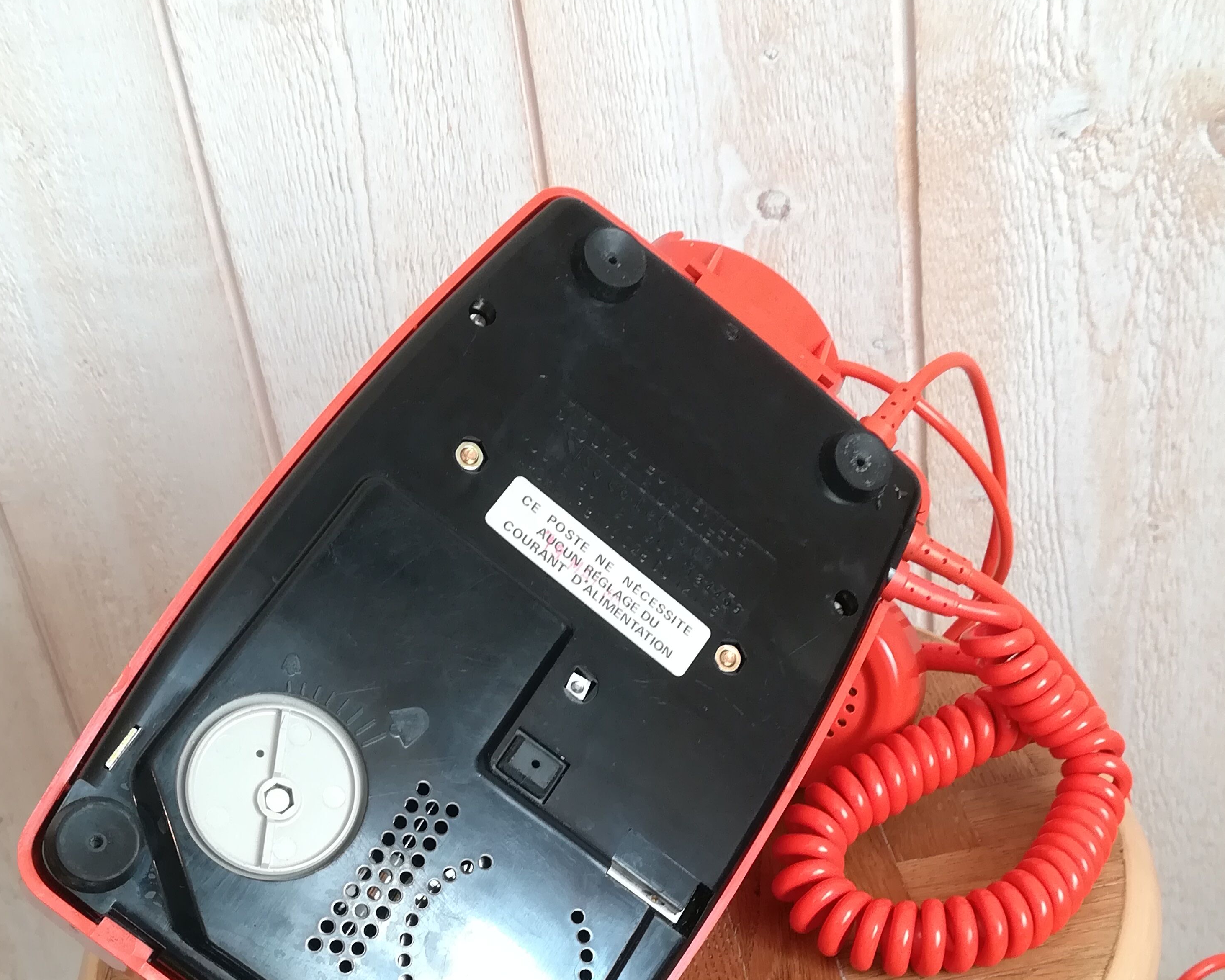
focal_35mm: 45
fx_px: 1632
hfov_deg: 41.2
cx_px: 615
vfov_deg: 33.2
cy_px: 644
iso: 100
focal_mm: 3.83
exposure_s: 1/33.3
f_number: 2.2
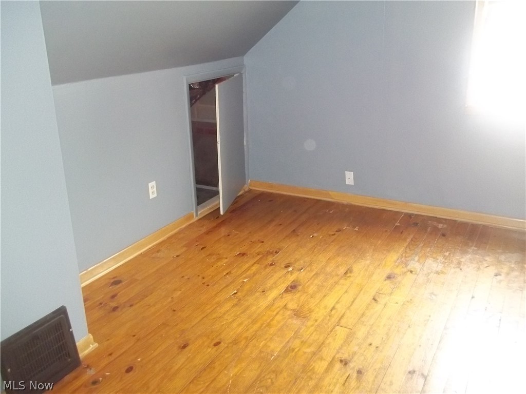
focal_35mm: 32
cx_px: 263
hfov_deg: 56.8
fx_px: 486
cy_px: 197
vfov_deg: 44.2
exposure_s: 1/40
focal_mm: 5.7
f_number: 2.9
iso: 400
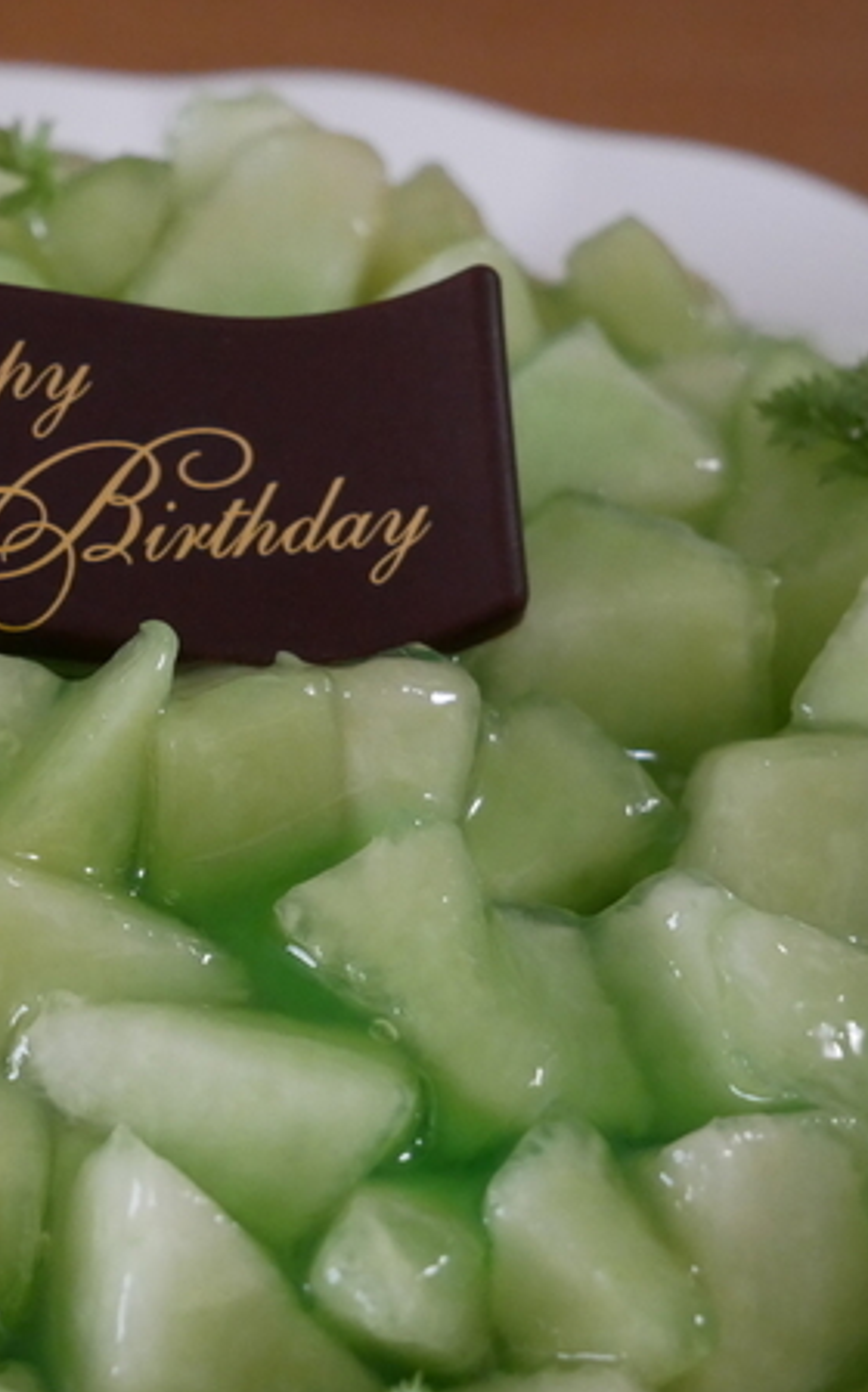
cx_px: 78
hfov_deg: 10.7
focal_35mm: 122
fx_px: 4625
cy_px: 696
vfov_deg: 17.1
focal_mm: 43
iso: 3200
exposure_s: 1/60
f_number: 5.6
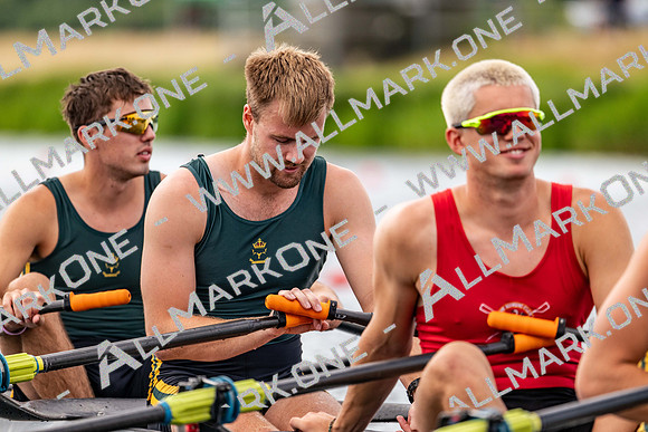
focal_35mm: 400
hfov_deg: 5.2
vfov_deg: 3.4
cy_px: 216
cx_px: 324
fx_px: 7201
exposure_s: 1/2500
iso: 560
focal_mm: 400
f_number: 4.5
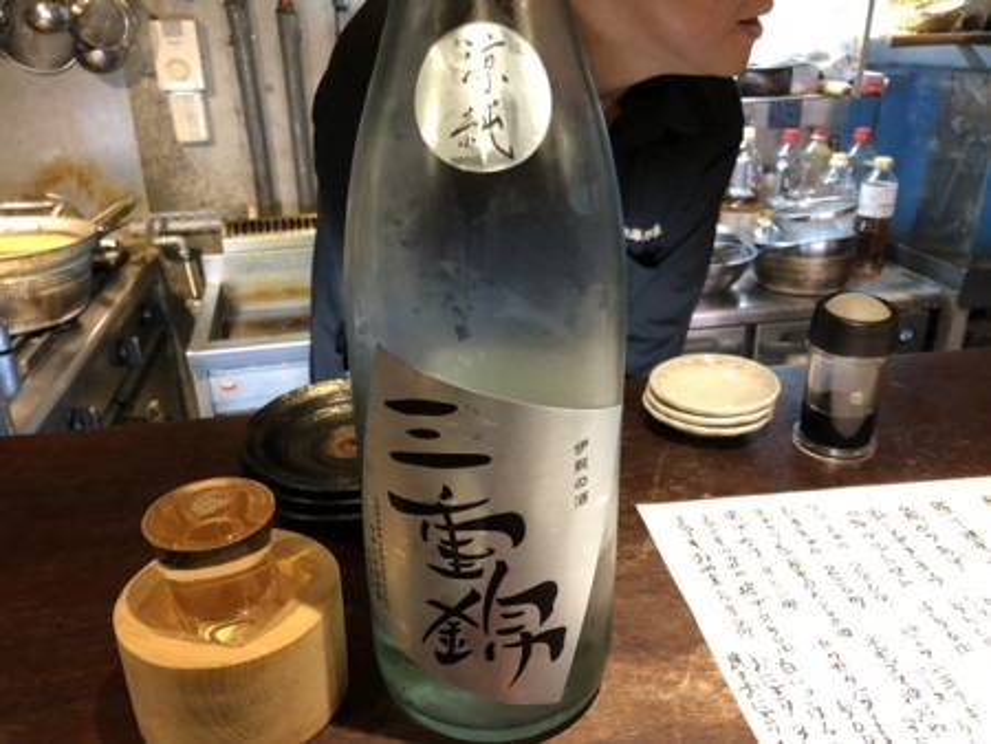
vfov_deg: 49.8
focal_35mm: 28
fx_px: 802
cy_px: 372
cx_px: 496
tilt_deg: -22.8
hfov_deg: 63.4
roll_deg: +1.2
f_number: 1.8
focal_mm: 4
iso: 64
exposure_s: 1/15
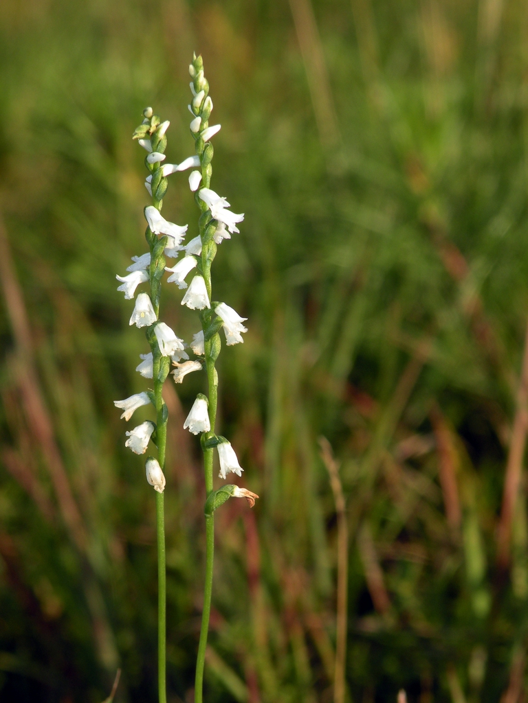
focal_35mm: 93
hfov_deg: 15.9
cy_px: 352
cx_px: 264
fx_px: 1891
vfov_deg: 21.1
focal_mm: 16.4
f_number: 4
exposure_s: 1/482
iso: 64
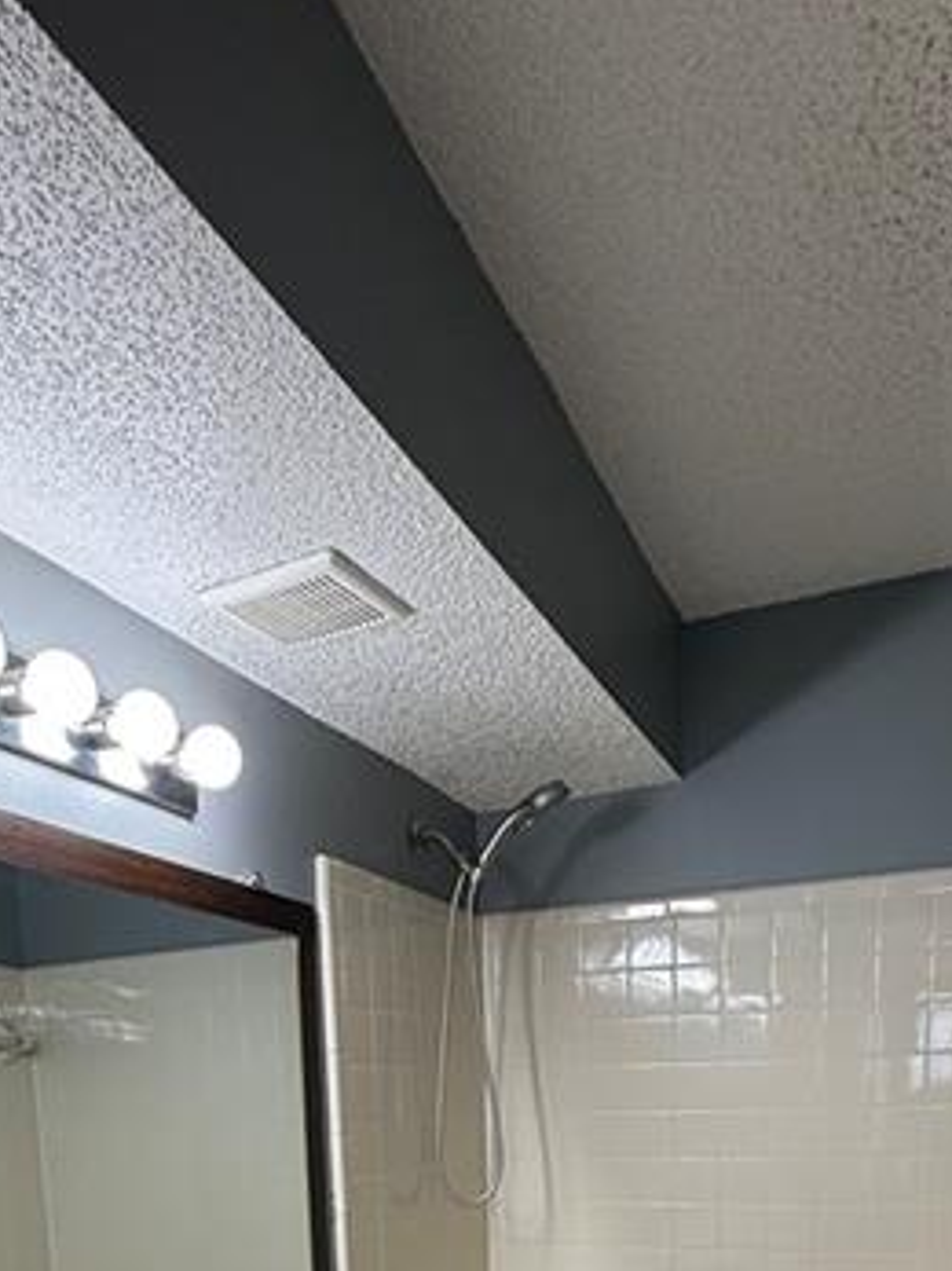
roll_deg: +1.5
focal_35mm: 31
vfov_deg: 47.1
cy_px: 1308
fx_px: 1137
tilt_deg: -8.5
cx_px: 447
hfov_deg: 45.4
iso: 200
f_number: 2.2
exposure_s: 1/120
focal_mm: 2.22
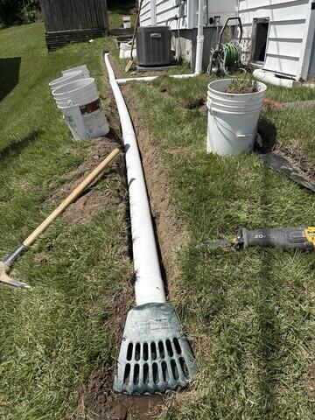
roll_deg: +3.2
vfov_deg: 67.3
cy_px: 210
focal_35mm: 26
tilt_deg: -26.6
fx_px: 315
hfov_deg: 53.1
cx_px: 158
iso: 64
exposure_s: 1/6329
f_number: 1.6
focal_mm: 5.96
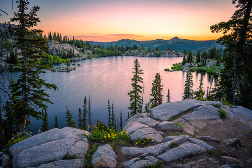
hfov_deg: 63.7
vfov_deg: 44.9
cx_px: 126
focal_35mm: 29
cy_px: 84
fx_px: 203
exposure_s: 1.6
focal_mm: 29
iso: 64
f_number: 14
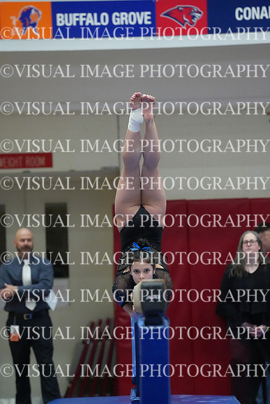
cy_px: 202
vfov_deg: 10.3
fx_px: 2248
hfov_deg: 6.9
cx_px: 135
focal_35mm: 200
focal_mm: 200
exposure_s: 1/1250
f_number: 4
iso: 16000
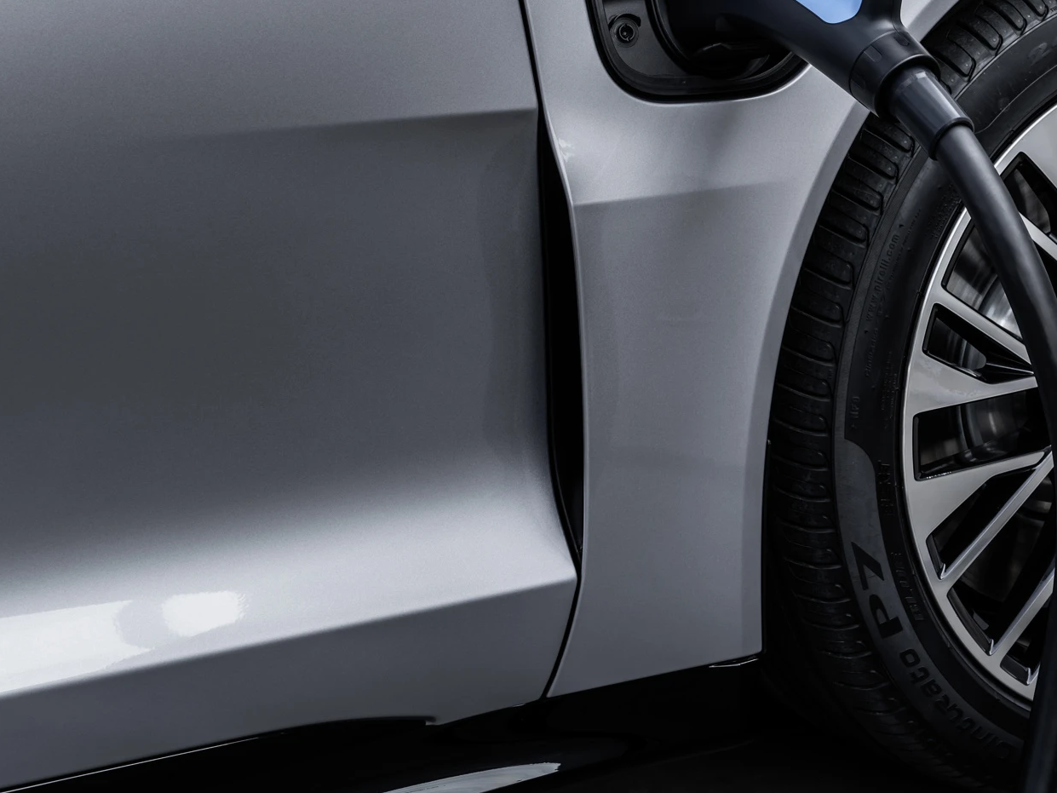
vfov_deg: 16.9
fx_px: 2657
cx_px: 761
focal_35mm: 87
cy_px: 243
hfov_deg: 22.3
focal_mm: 45
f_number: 8
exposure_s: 1/13
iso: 160
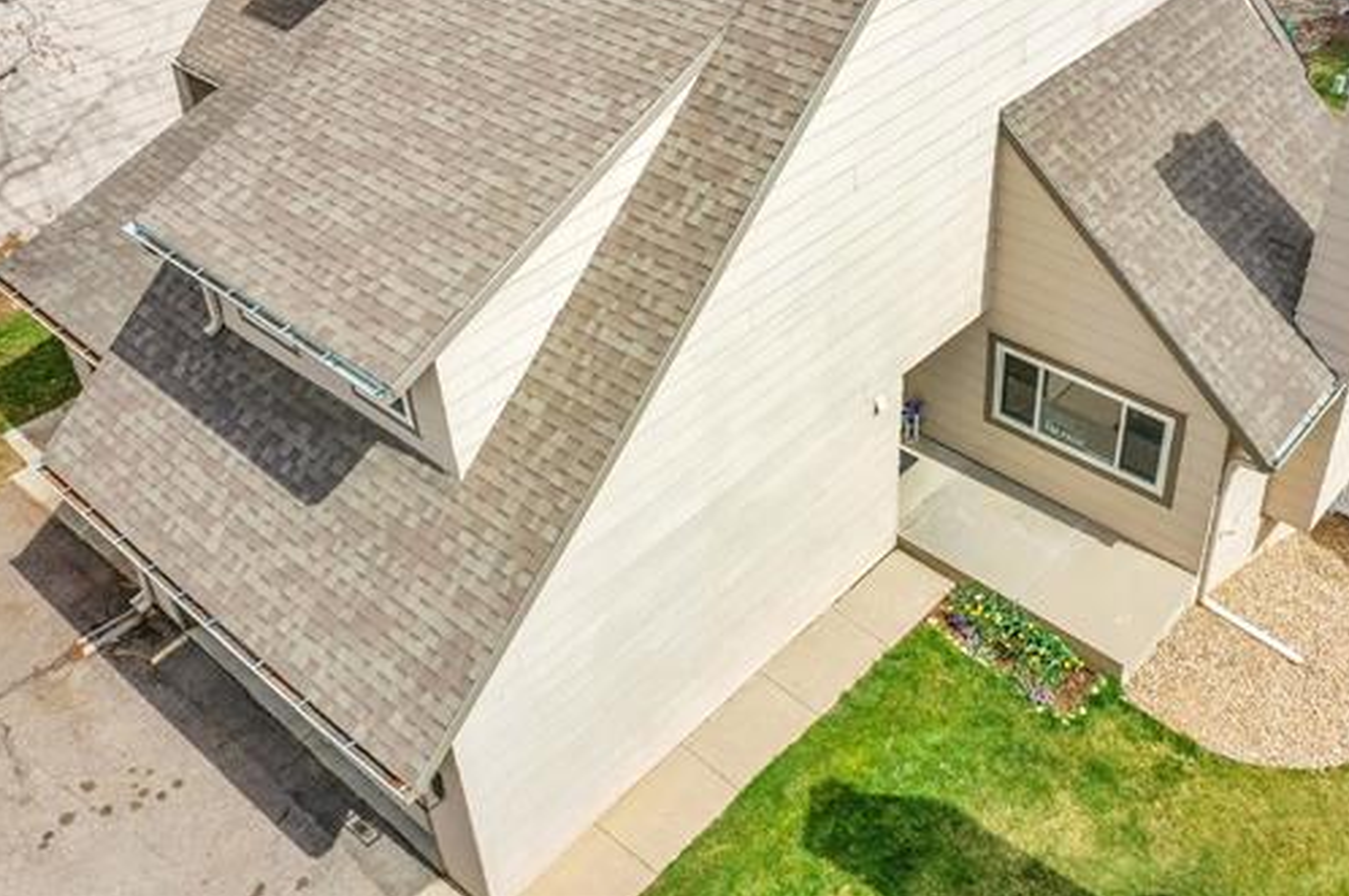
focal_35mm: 36
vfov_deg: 36.5
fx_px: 1348
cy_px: 325
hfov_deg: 52.8
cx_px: 810
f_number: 8
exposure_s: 1/1600
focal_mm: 10.26
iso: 800
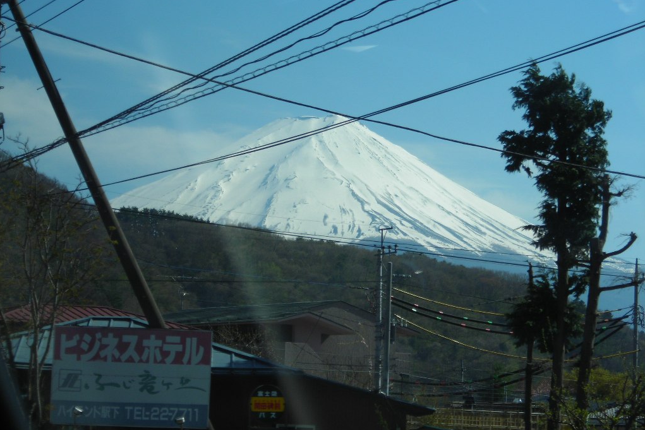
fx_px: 2168
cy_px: 188
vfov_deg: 11.3
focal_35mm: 121
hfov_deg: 16.9
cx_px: 322
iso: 50
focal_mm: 19.2
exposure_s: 1/320
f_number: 5.3
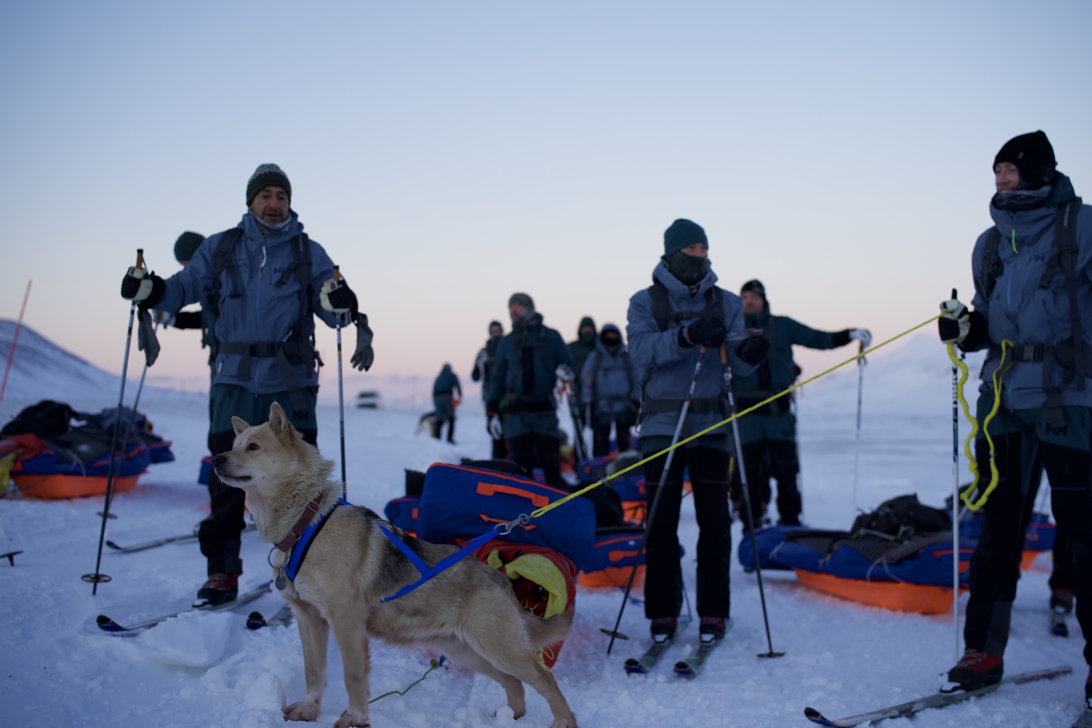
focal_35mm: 50
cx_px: 546
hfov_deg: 39.6
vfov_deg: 27.0
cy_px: 364
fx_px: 1517
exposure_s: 1/1000
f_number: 2.5
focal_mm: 50
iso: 500
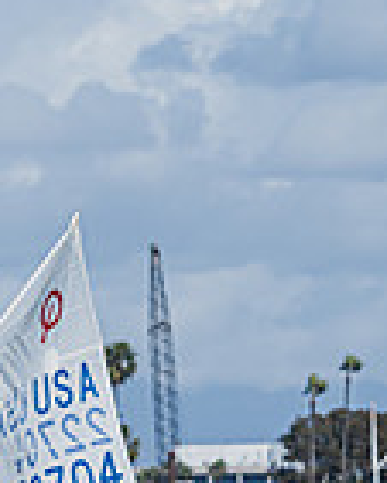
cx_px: -701
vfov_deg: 2.7
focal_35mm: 717
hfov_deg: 2.1
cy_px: 729
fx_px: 10254
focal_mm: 155
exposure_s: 1/1000
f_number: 8
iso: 320
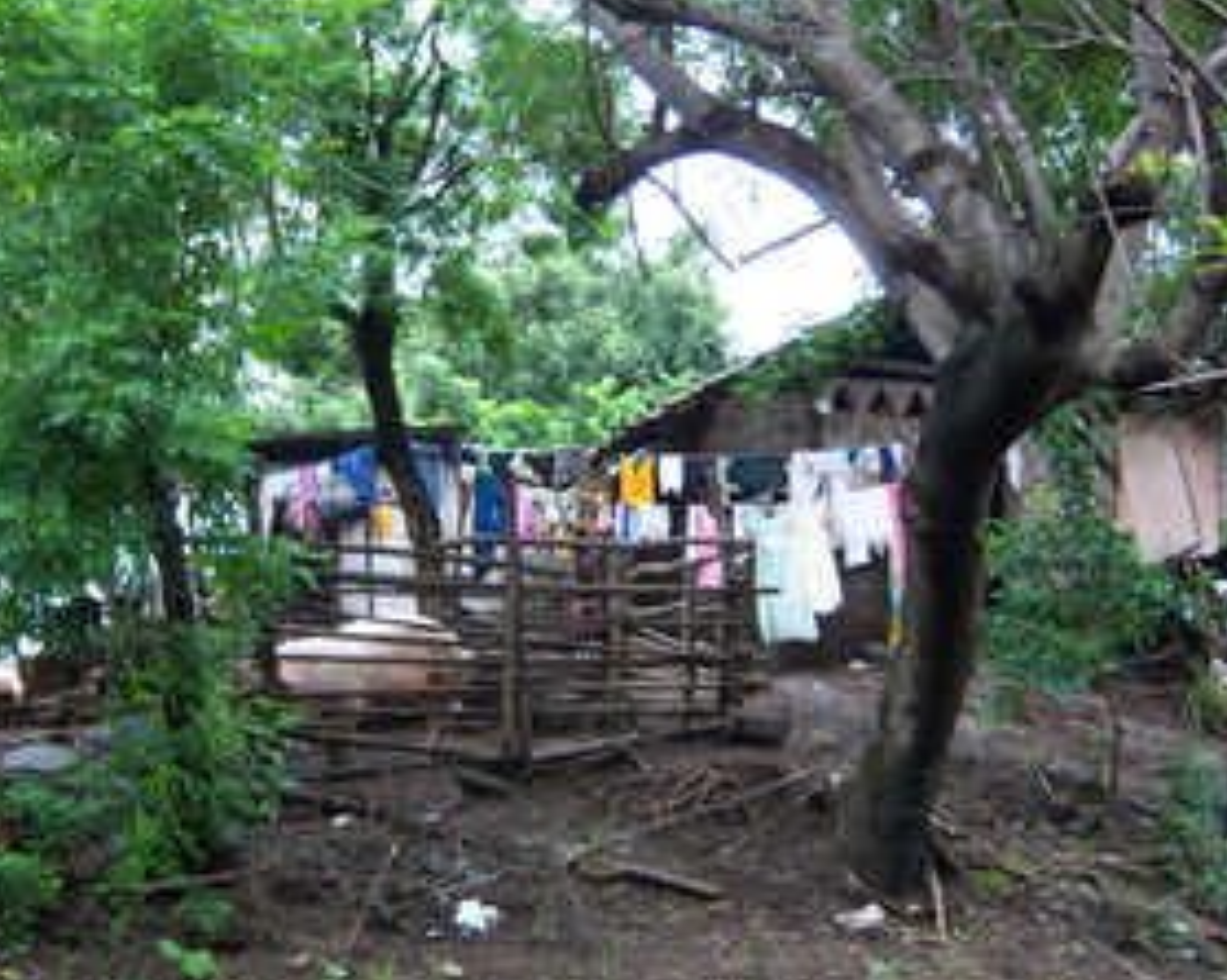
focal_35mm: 46
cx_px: 631
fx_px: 1670
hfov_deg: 40.3
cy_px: 488
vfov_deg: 32.7
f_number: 2.8
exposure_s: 1/60
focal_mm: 7.5
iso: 100
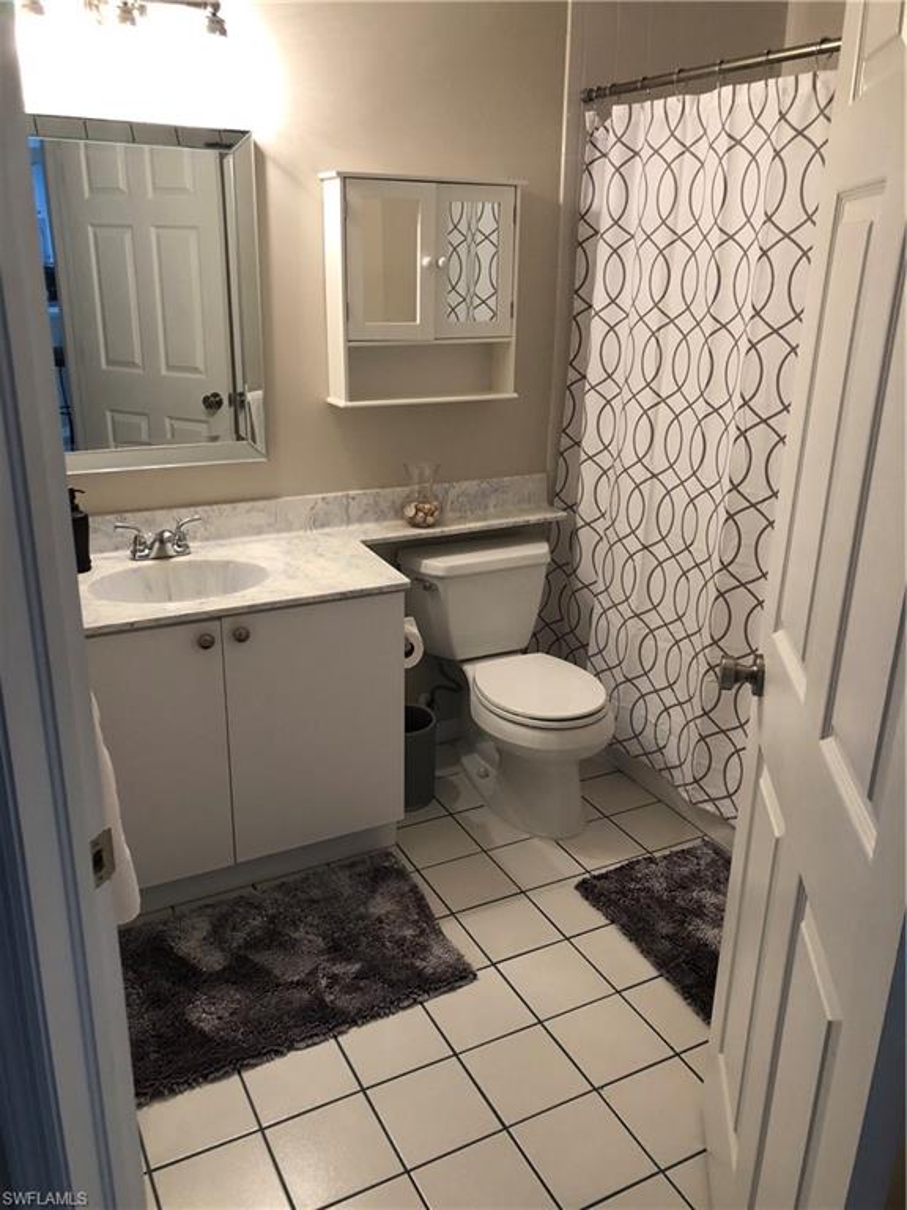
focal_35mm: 28
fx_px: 978
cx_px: 454
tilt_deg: -19.3
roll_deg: -1.6
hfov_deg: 49.7
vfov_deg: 63.4
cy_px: 605
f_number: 1.8
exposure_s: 1/17
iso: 40
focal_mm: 3.99
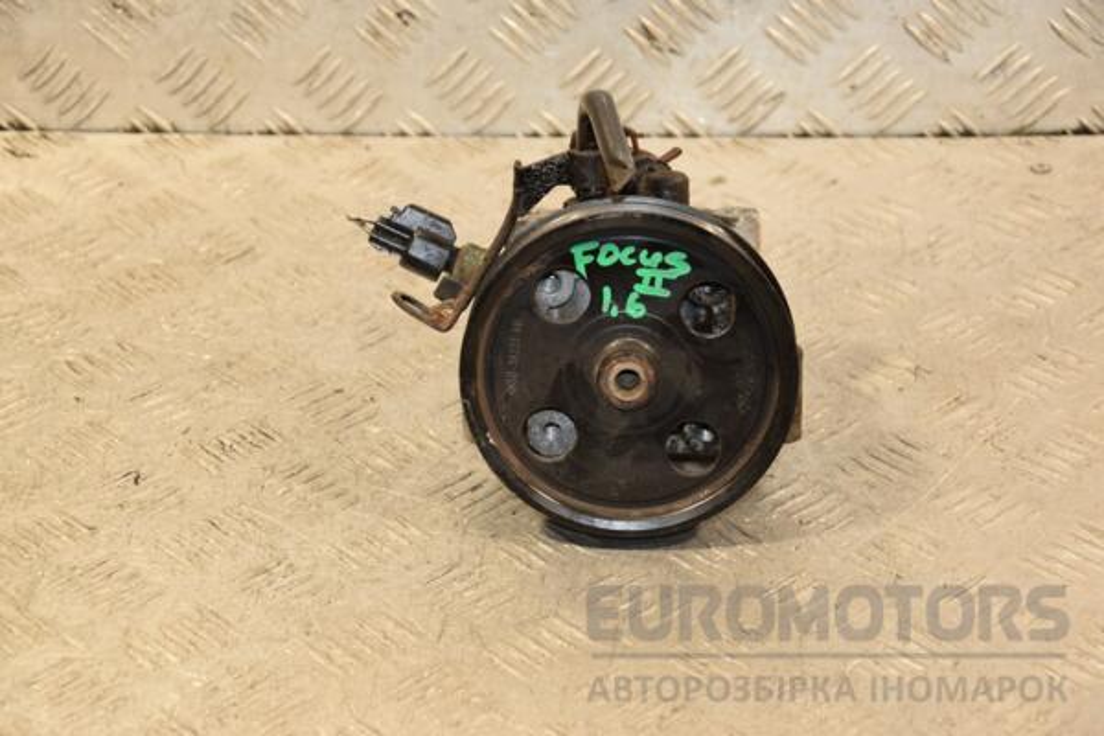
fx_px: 3036
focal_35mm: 99
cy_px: 368
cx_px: 552
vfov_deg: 13.8
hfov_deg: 20.6
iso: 800
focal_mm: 66
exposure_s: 1/100
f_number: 5.3
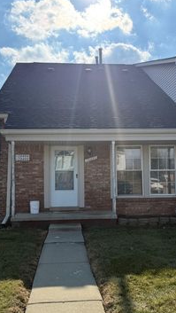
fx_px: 306
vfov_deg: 54.0
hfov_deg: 32.0
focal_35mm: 37
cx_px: 85
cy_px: 161
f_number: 1.78
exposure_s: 1/5714
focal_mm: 6.76
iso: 80
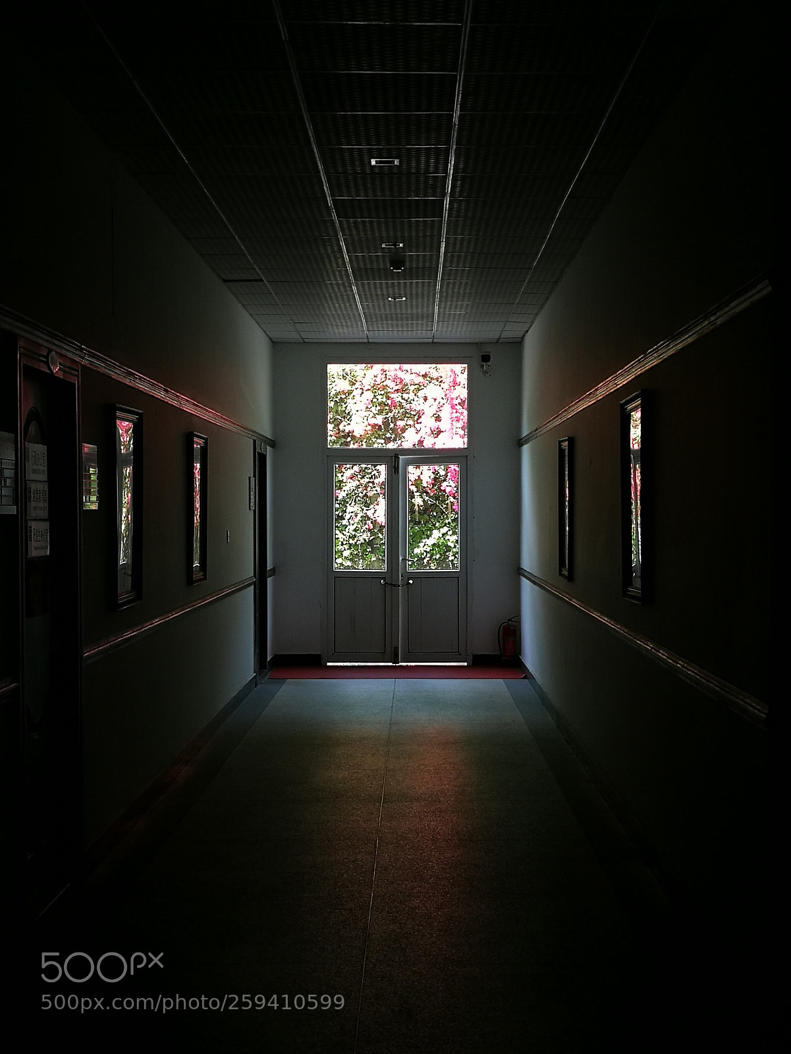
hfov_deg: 29.7
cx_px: 396
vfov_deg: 38.9
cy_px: 527
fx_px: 1492
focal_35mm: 49
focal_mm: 3.95
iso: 64
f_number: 2.2
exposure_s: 1/60
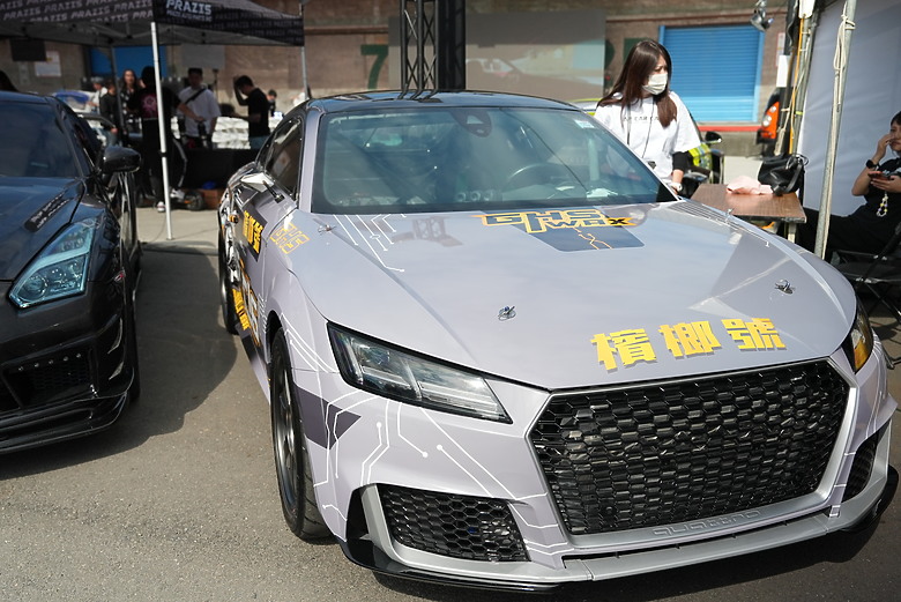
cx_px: 450
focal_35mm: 34
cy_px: 301
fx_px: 851
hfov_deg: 55.8
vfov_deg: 38.9
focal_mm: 34
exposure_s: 1/160
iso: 1250
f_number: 3.5
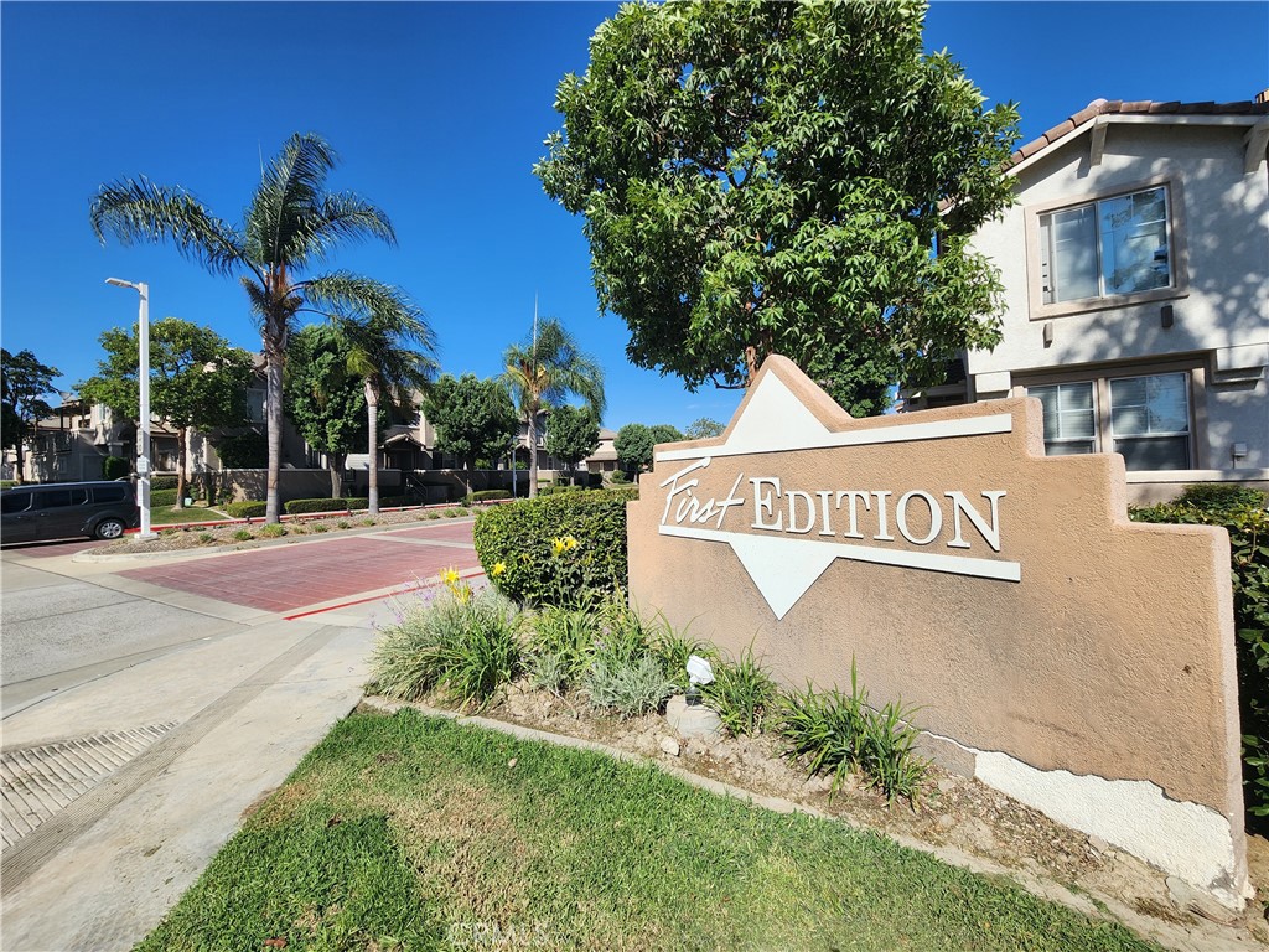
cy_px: 476
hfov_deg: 106.2
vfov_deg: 89.9
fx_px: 477
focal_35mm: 13
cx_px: 634
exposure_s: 1/2175
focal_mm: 2.2
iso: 50
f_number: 2.2
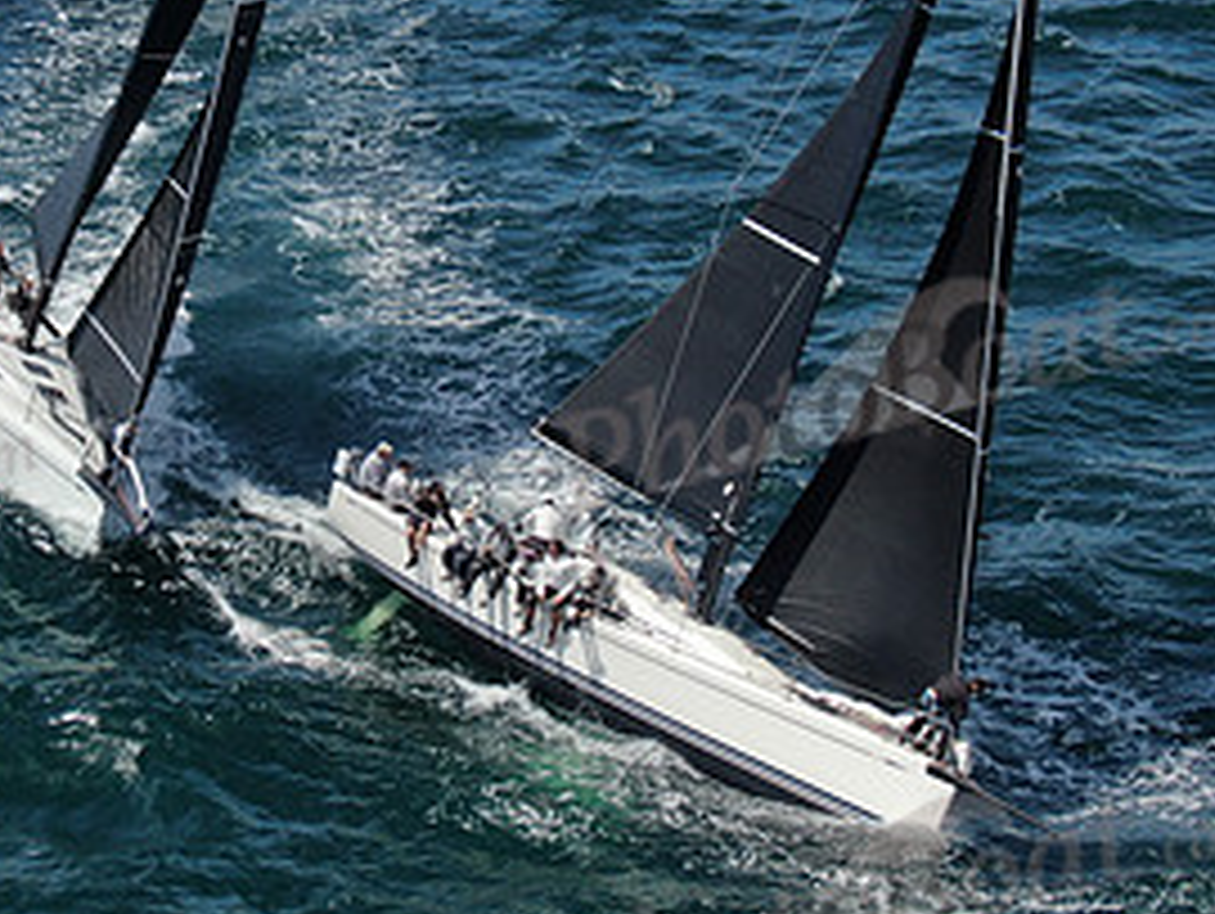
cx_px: 302
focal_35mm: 103
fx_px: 3618
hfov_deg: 18.9
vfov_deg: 14.3
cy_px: 191
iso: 100
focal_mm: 8.6
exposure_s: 1/800
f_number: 3.8
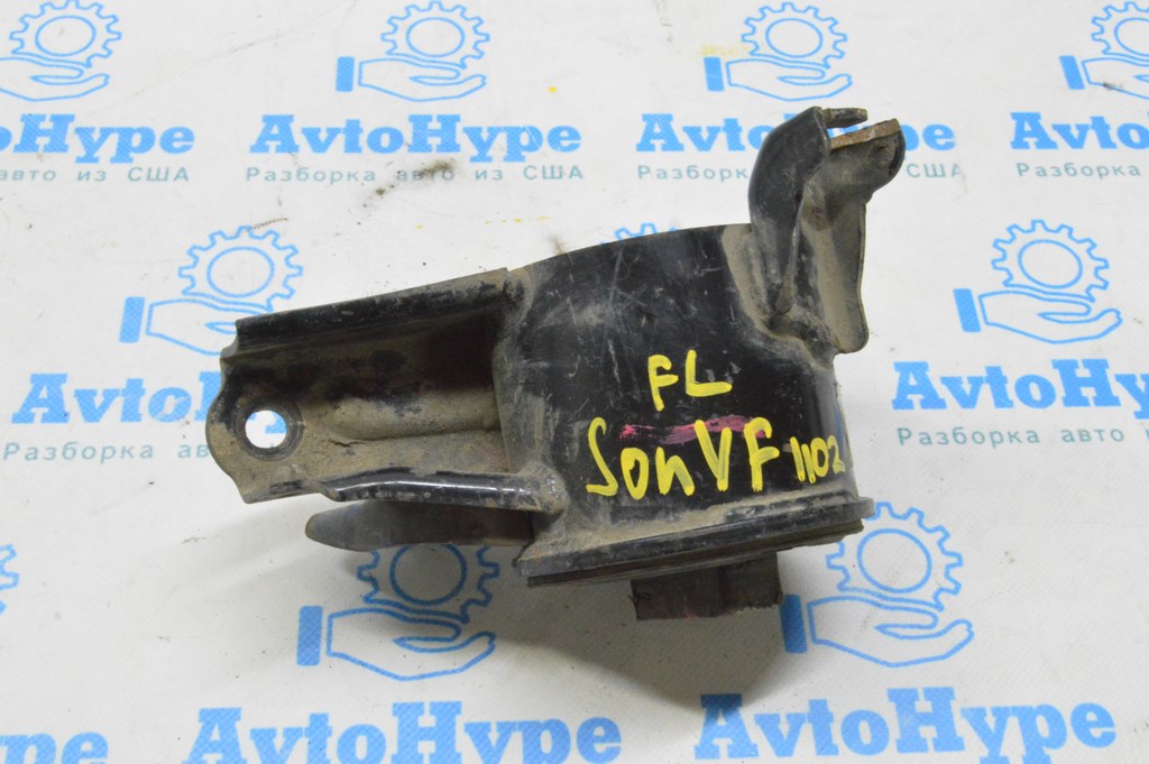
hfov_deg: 42.4
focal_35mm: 46
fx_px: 1483
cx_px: 574
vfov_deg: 28.9
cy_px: 382
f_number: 20
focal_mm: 31
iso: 6400
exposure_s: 1/15
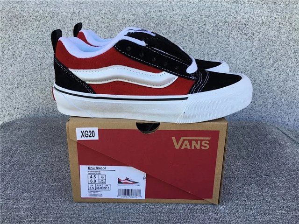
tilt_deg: -19.4
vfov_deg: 45.4
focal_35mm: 31
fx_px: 268
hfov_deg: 58.4
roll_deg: -1.1
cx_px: 150
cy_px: 112
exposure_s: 1/127
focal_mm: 3.3
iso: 25
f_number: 2.4
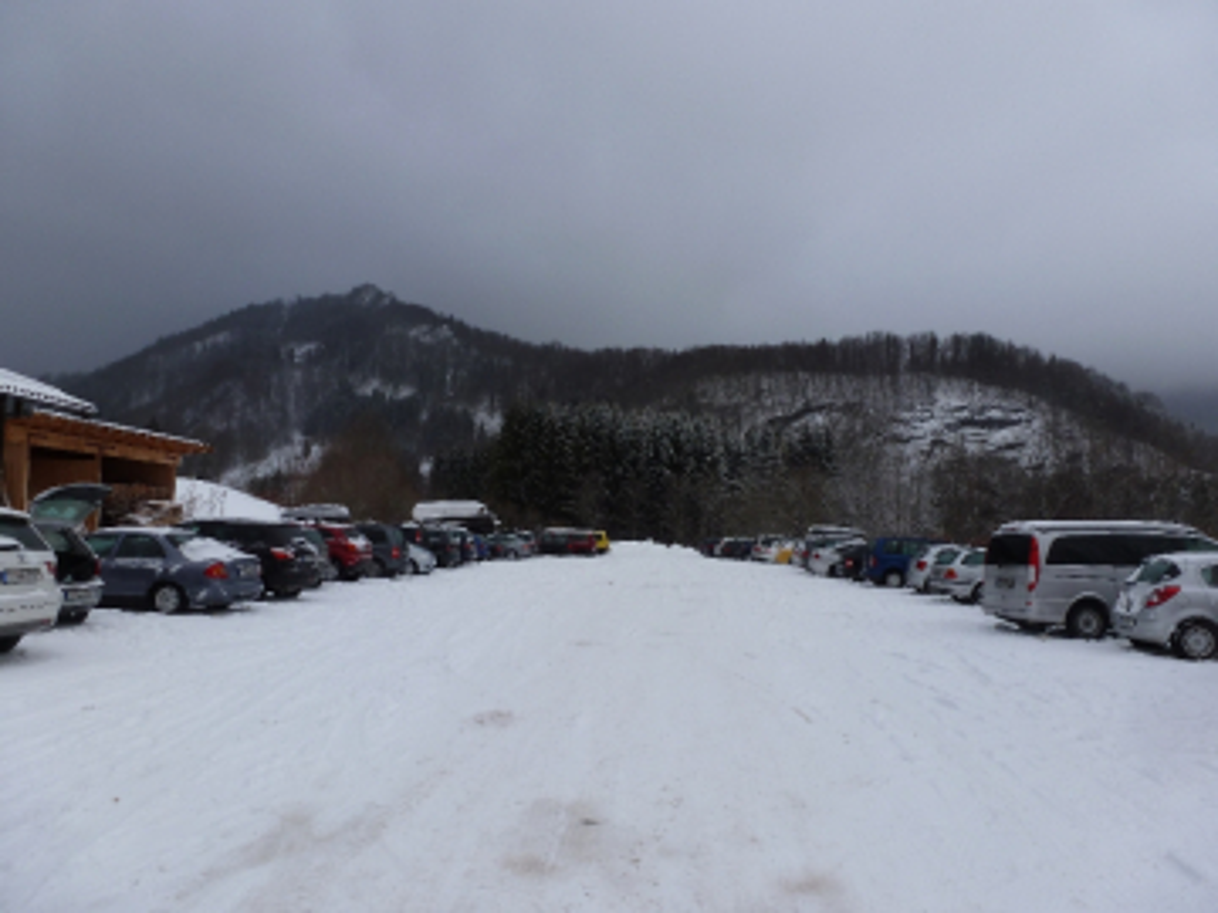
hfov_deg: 71.6
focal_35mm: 24
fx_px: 844
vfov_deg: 56.8
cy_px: 456
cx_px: 609
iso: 100
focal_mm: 4.3
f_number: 4
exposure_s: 1/200
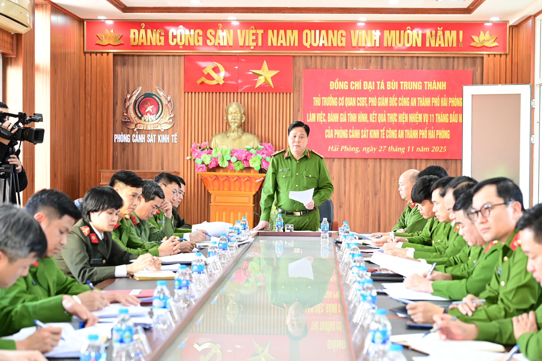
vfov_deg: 21.9
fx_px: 933
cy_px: 180
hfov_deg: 32.4
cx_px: 271
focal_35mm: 62
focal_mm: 62
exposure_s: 1/160
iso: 2500
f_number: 4
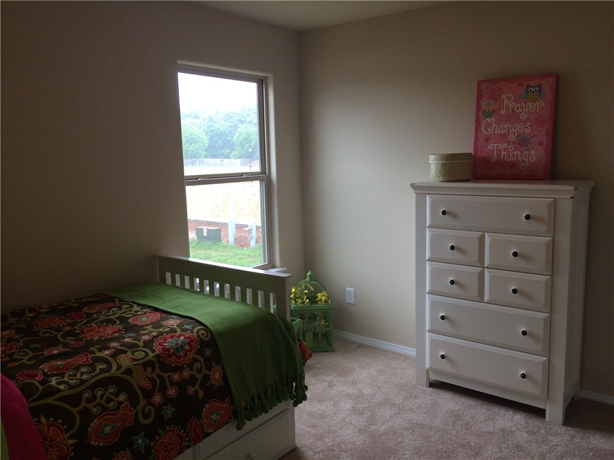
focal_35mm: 29
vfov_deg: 48.2
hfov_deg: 61.7
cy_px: 230
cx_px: 307
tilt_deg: -9.0
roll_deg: +1.5
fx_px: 514
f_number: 2.2
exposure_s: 1/120
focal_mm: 4.15
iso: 64
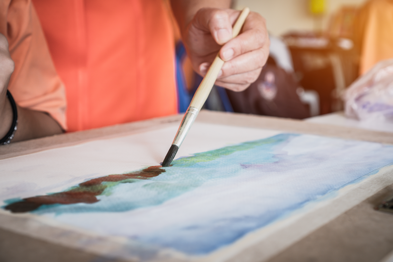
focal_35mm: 52
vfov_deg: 25.8
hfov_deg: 37.9
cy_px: 131
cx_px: 196
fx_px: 573
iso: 320
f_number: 4
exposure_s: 1/40
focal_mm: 35
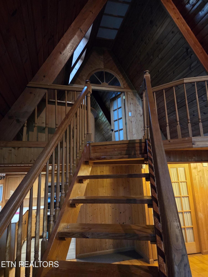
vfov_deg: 73.9
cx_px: 104
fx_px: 184
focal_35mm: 23
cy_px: 138
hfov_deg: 58.9
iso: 1600
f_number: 1.8
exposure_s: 1/40
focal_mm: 5.4
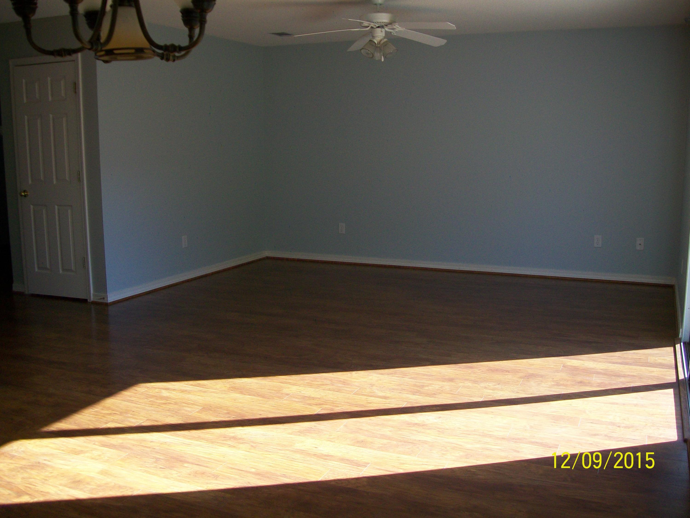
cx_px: 345
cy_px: 259
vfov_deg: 41.8
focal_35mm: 34
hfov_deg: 54.0
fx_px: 678
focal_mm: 6.1
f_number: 2.7
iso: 90
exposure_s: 1/125
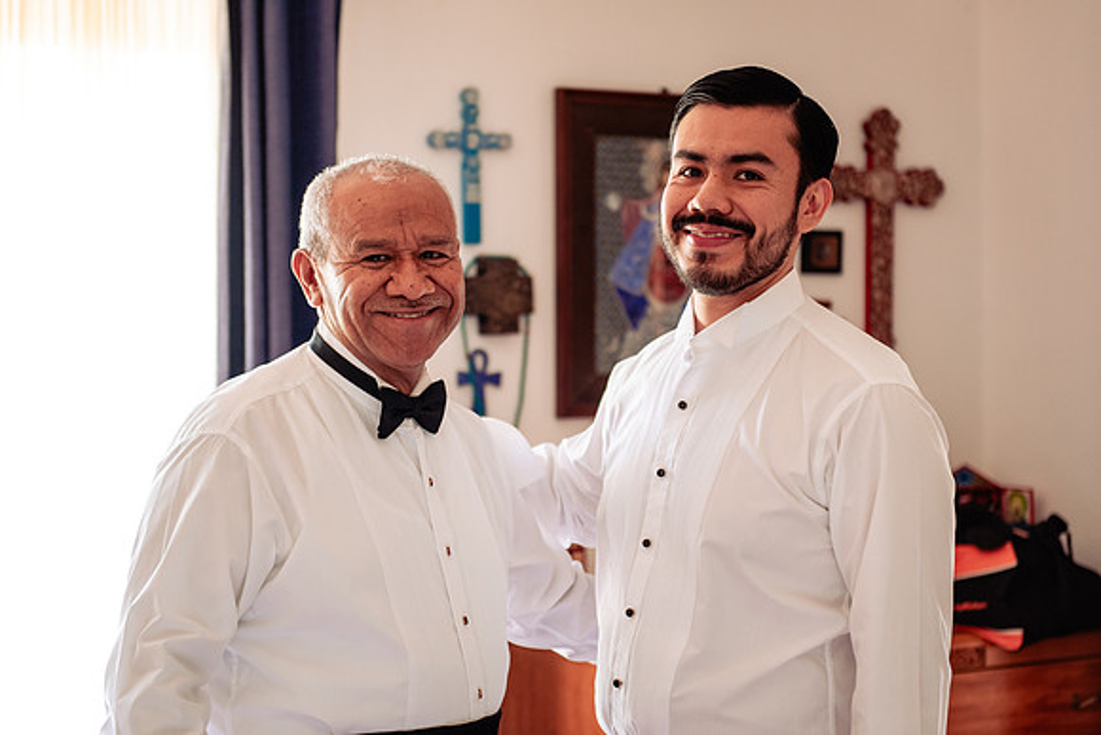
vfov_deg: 19.0
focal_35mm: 72
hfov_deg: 28.1
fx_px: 2201
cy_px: 363
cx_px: 562
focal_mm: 70
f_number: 3.5
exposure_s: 1/160
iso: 800
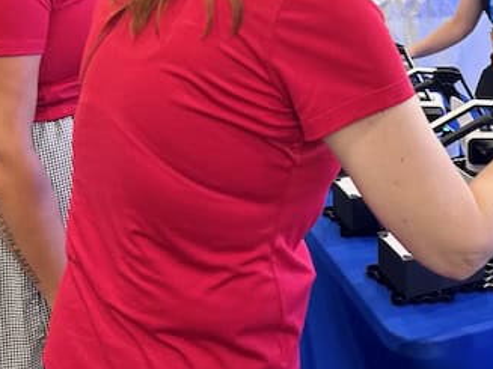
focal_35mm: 47
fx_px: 669
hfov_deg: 39.8
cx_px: 341
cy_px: 35
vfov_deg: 29.5
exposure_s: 1/60
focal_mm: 6.9
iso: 200
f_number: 1.8
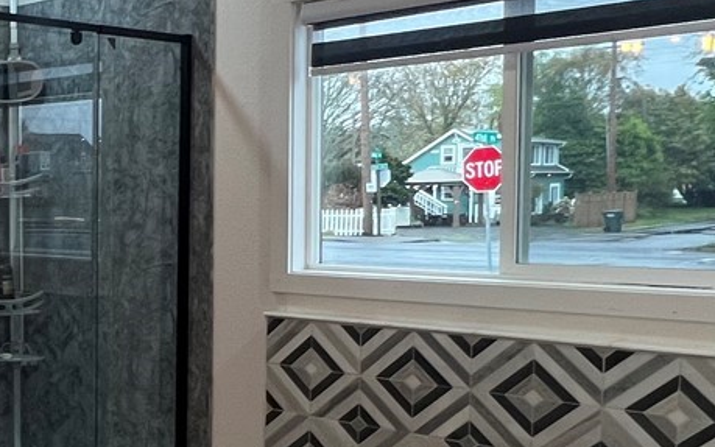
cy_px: 271
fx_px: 935
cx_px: -170
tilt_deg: -5.0
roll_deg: +1.1
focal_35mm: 48
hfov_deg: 33.1
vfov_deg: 26.8
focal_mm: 1.57
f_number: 1.8
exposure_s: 1/120
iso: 160
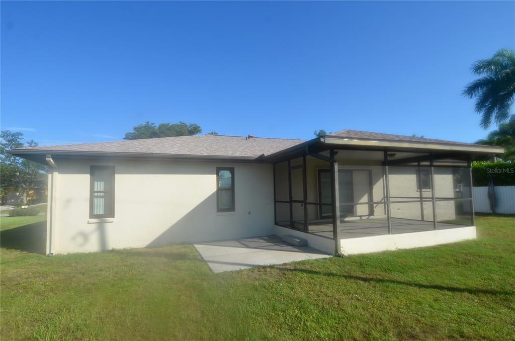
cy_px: 170
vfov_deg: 36.7
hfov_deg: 53.2
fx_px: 514
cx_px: 258
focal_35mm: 36
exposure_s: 1/250
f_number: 8
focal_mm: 24
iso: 100
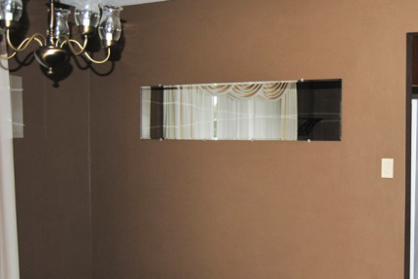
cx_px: 352
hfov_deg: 39.7
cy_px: 176
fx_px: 546
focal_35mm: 47
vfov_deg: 28.6
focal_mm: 18
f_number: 3.5
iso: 200
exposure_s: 1/60
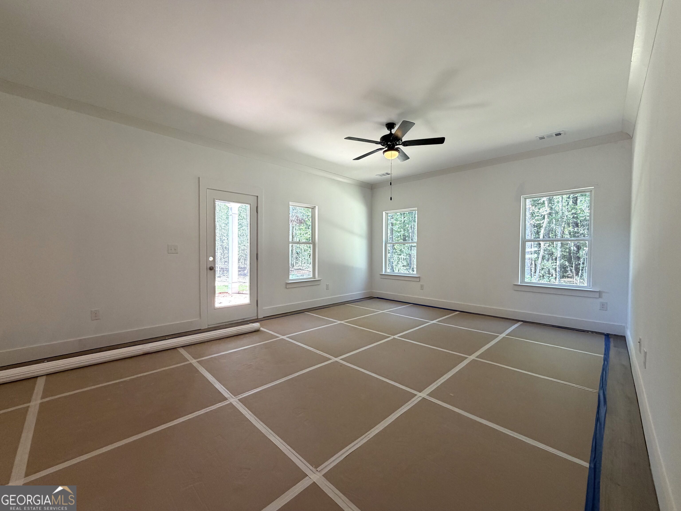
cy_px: 256
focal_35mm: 14
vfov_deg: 85.7
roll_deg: +0.3
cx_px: 340
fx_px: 275
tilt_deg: -1.2
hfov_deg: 102.1
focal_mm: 2.22
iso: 200
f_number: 2.2
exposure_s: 1/120
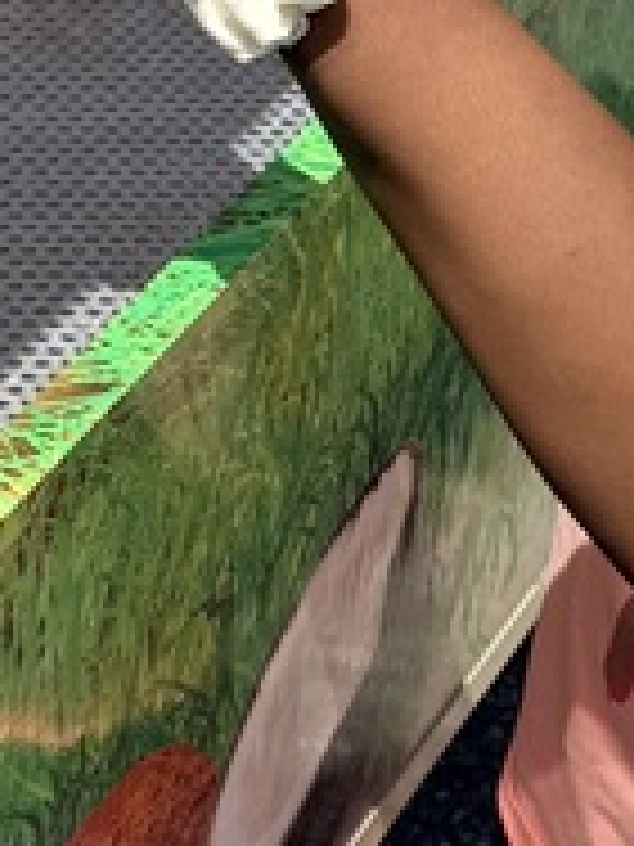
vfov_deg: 15.0
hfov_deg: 11.3
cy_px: 297
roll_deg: -3.5
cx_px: 360
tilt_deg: -33.6
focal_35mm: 131
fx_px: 3199
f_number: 1.78
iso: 80
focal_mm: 6.76
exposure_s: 1/4673
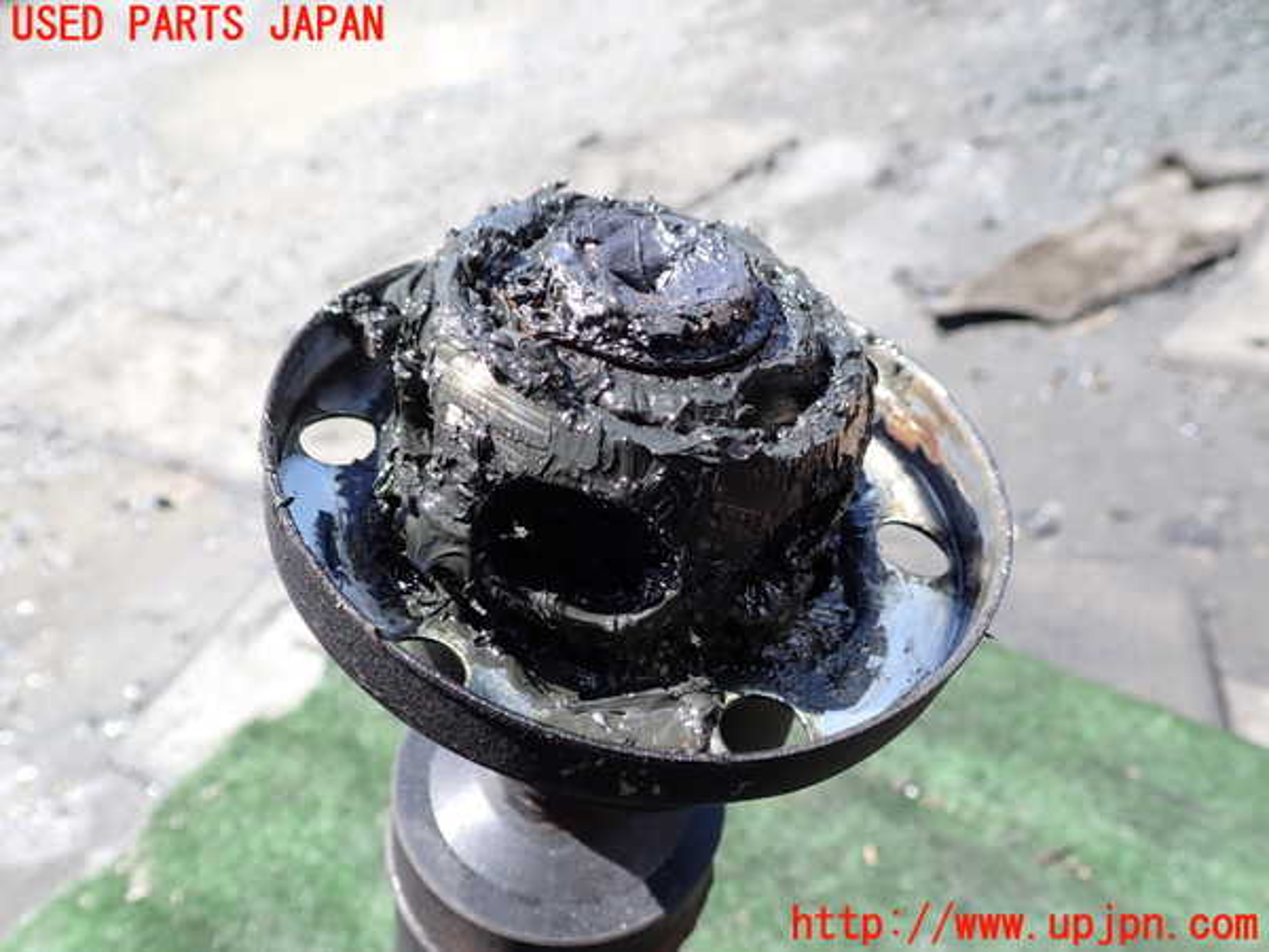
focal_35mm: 30
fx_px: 1100
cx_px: 634
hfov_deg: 60.0
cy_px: 476
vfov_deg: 46.8
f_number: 3.2
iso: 100
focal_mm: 5.4
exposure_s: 1/400
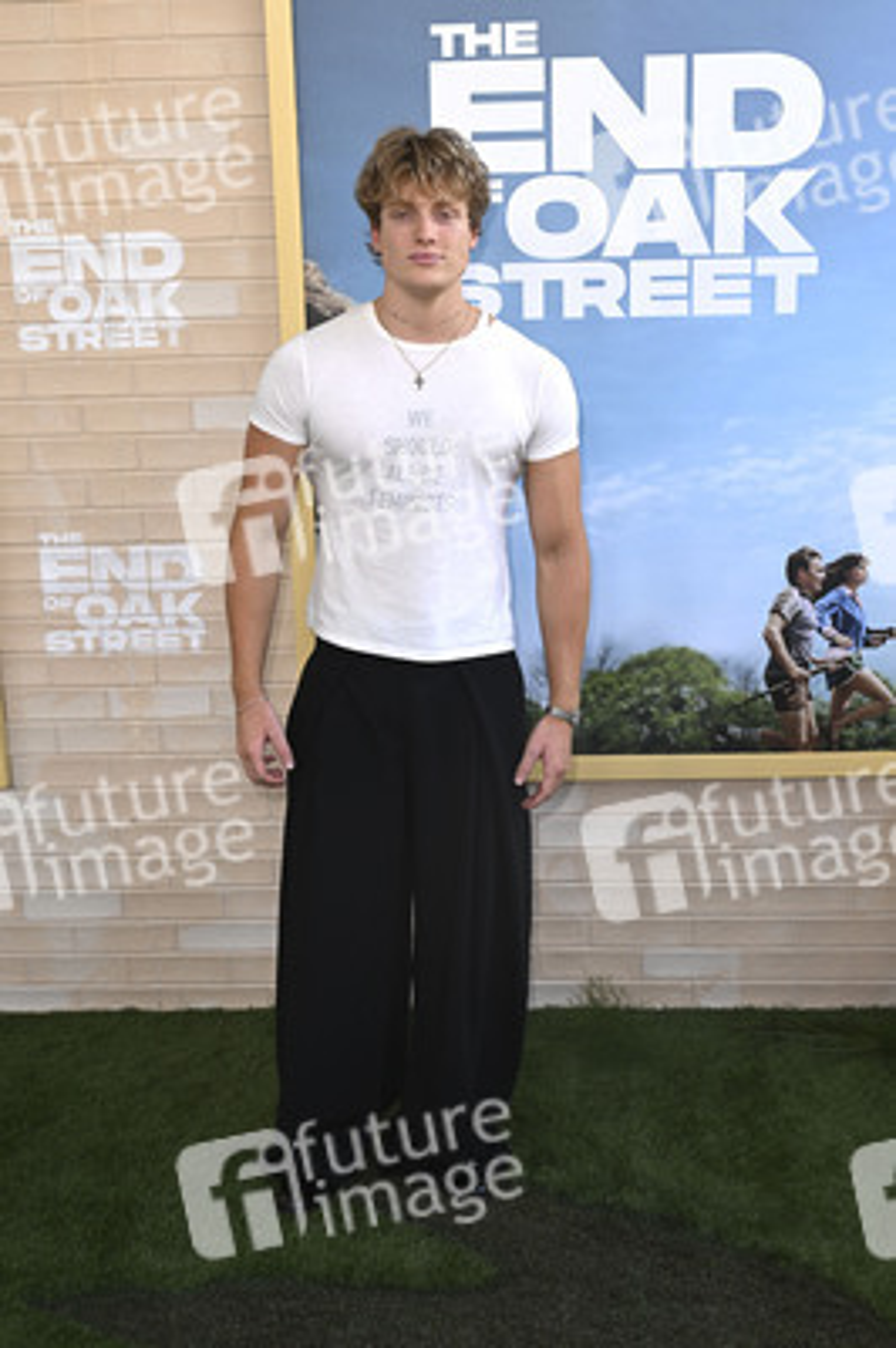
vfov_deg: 45.5
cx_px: 448
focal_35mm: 43
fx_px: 1608
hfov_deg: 31.1
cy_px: 674
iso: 640
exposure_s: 1/250
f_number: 6.3
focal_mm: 43
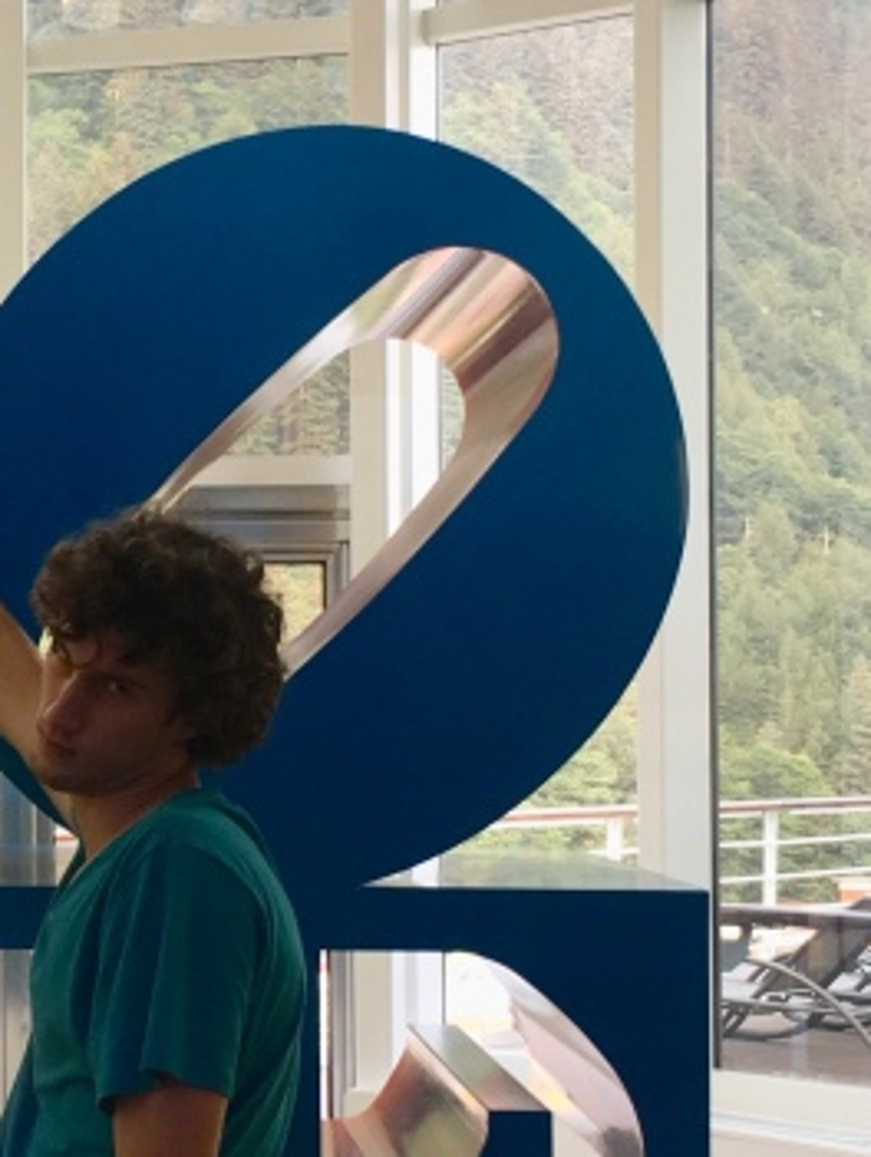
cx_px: -53
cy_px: 626
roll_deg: +0.4
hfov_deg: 16.4
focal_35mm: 88
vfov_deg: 22.2
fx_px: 2947
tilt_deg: +2.2
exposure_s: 1/30
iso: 25
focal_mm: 4.15
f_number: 2.2
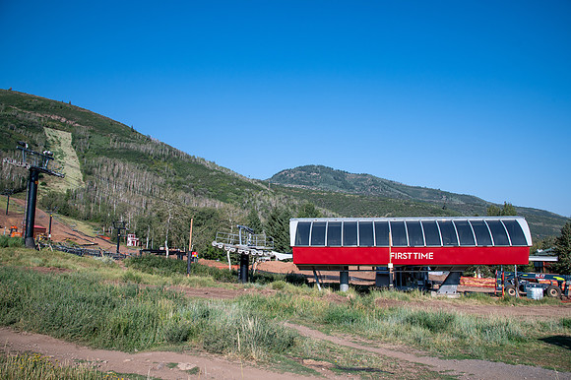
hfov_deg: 70.9
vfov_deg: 50.8
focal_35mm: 25
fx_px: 400
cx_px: 298
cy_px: 196
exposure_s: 1/500
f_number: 8
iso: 200
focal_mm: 24
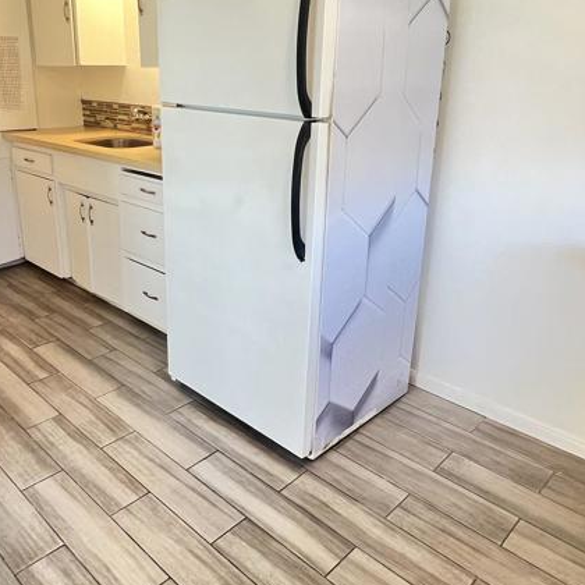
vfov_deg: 56.9
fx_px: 535
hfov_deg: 57.1
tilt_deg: -15.9
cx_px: 252
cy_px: 237
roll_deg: +0.4
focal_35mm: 28
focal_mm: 1.57
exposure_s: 1/60
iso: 320
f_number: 1.8
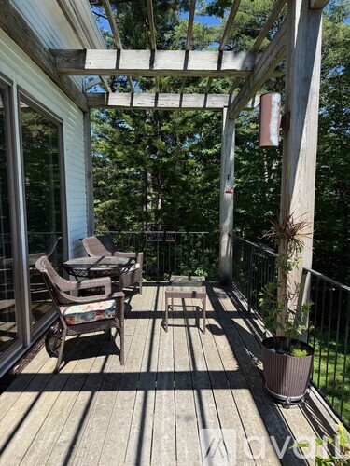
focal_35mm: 24
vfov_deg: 71.6
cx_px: 175
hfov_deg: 56.8
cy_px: 233
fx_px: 324
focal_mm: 6.76
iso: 80
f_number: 1.78
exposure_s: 1/1553
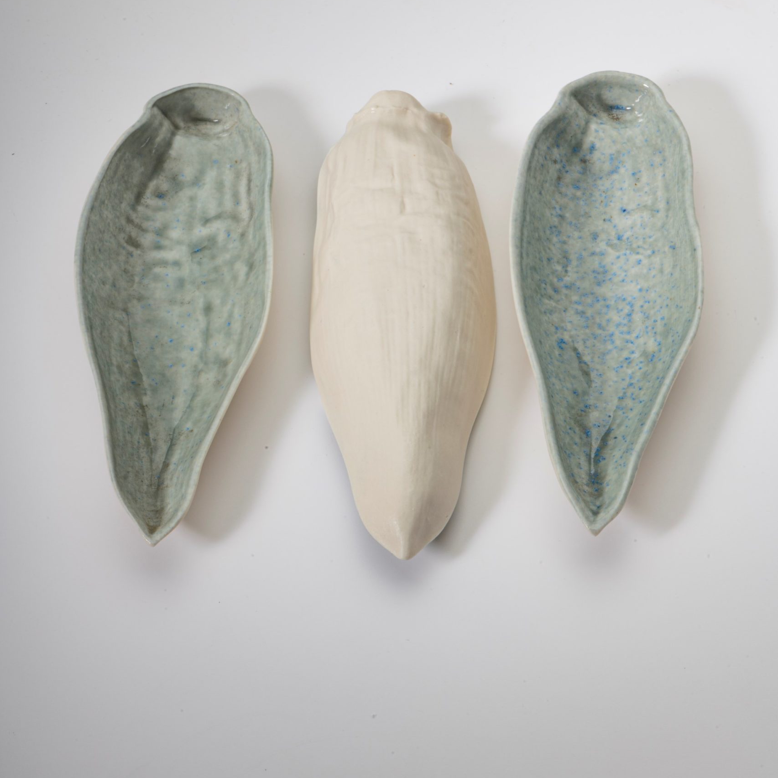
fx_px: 3407
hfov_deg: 13.0
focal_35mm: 134
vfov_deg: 13.0
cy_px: 293
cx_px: 389
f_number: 32
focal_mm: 105
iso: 100
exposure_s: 1/160
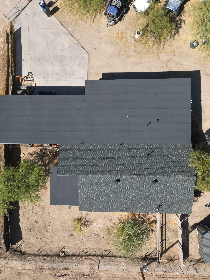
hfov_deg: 54.9
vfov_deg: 69.4
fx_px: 202
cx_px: 105
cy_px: 146
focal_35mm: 25
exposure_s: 1/2000
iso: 100
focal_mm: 6.72
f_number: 1.7
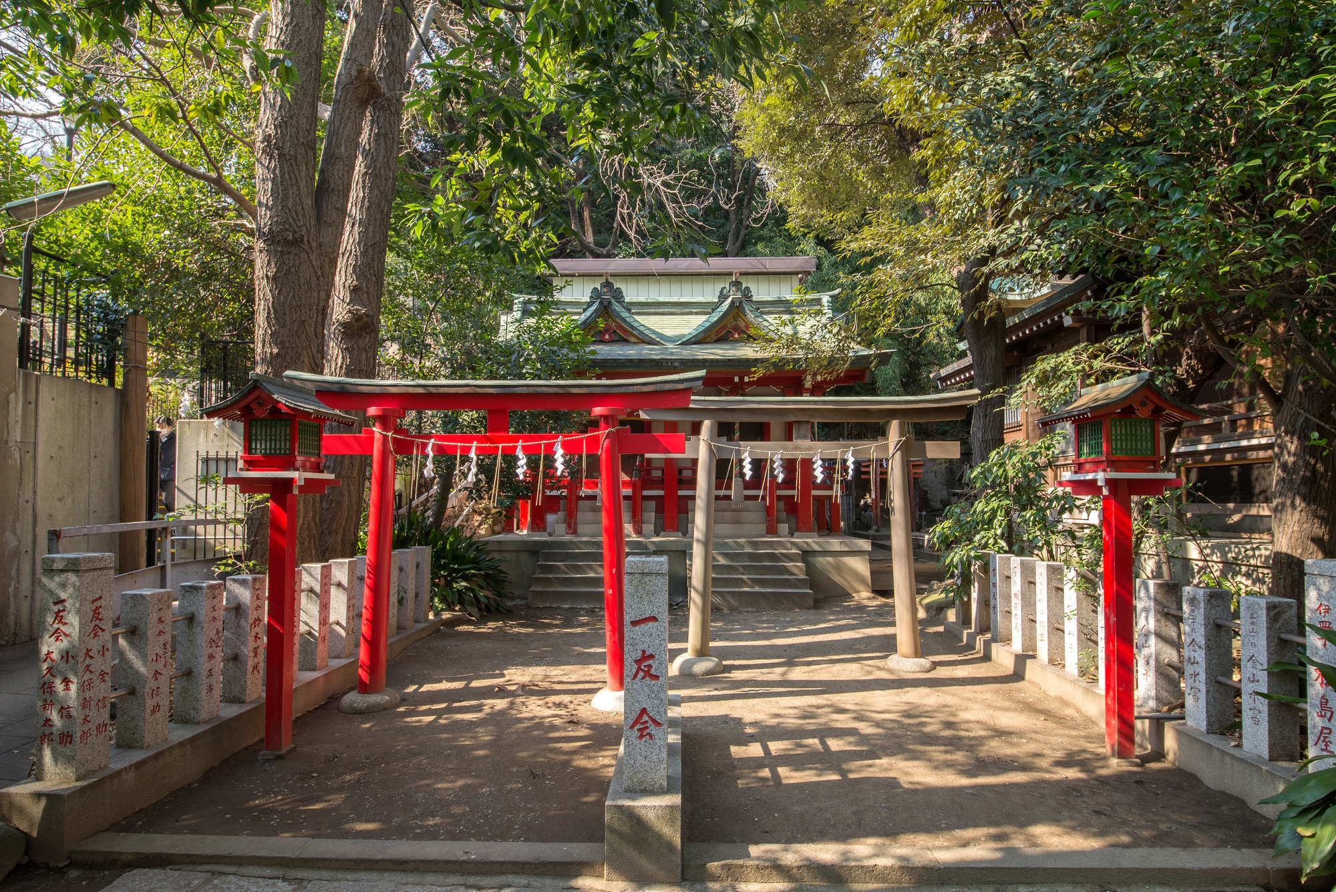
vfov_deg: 70.5
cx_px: 668
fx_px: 631
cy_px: 446
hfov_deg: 93.3
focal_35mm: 17
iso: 400
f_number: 8
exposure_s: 1/100
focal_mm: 17
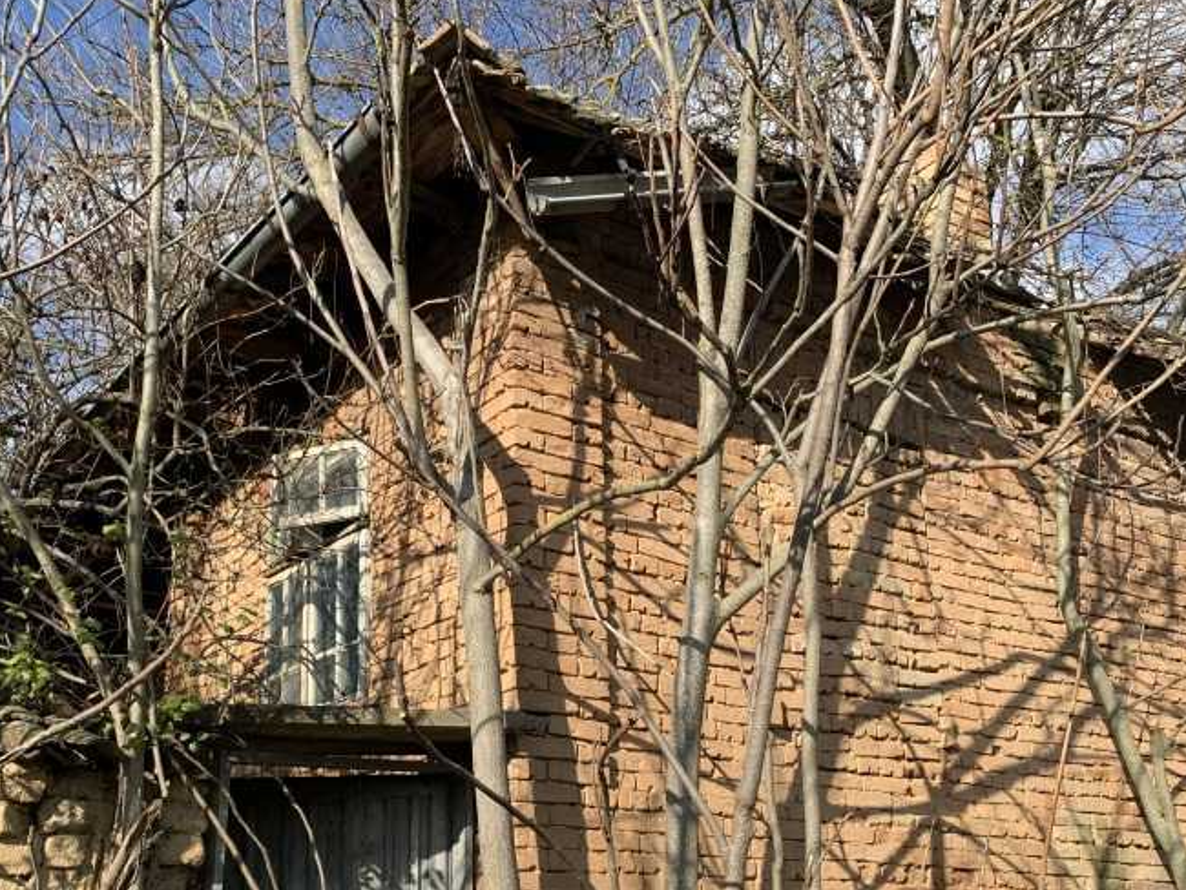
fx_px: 1371
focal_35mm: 40
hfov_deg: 46.7
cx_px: 529
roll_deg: -1.1
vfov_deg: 35.5
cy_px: 615
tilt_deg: +14.3
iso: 25
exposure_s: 1/1447
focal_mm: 4.25
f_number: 1.8
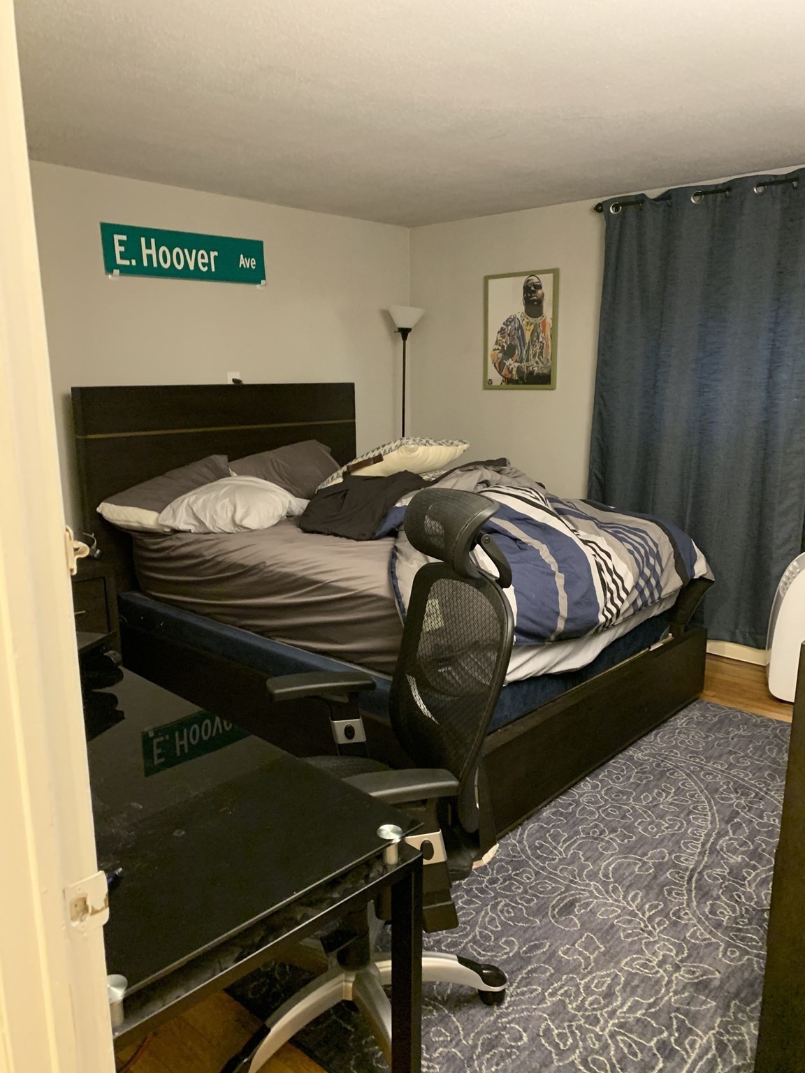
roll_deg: -0.9
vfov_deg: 67.3
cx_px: 402
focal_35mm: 26
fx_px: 806
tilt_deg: -10.3
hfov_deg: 53.1
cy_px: 536
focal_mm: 4.25
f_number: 1.8
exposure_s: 1/30
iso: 500
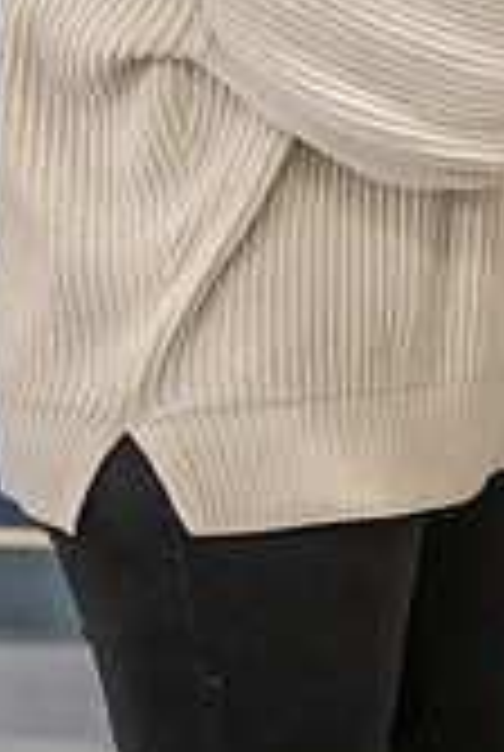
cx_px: 706
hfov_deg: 6.8
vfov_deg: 10.1
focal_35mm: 201
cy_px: 29
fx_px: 4203
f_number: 3.2
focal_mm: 58
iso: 1250
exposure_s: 1/160
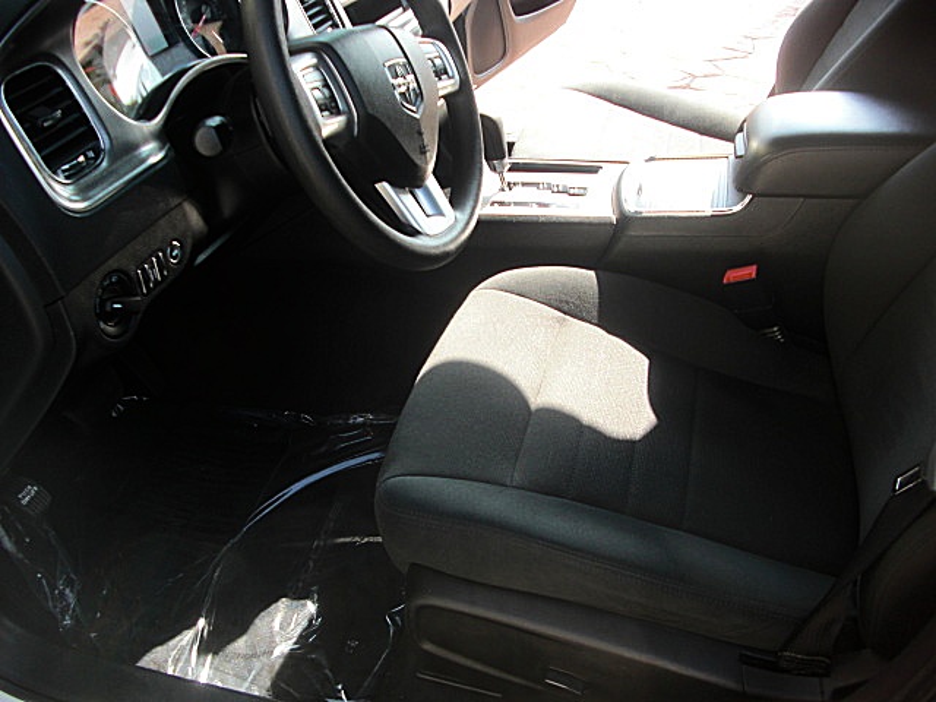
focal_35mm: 36
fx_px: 973
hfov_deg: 51.4
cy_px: 351
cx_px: 468
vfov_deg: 39.7
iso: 50
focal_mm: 6.3
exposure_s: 1/125
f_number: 2.8
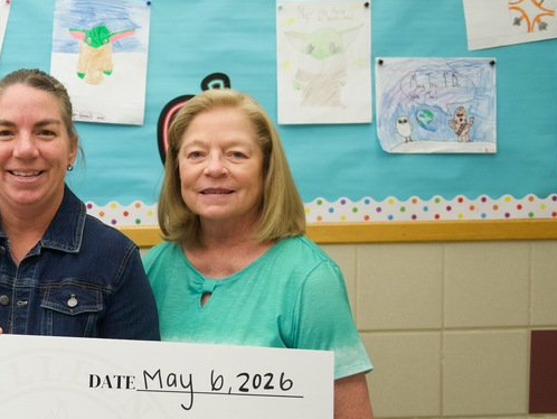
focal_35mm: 75
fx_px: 1207
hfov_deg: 25.3
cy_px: 290
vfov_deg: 19.6
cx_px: 79
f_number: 2.8
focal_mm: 38
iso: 2500
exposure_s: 1/500
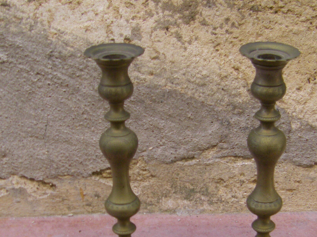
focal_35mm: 76
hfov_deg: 25.6
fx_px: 696
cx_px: 195
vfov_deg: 19.2
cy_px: 185
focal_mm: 6.3
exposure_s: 1/50
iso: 160
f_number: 3.5
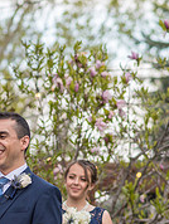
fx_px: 1727
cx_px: 0
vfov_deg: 7.4
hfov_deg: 5.6
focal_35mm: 266
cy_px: 162
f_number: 2.8
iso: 100
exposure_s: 1/400
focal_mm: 85
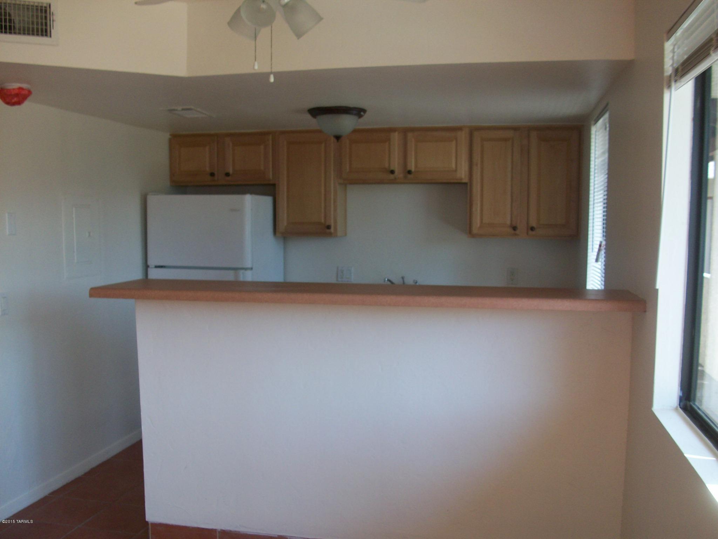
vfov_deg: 41.8
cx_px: 359
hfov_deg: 54.0
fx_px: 705
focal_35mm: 34
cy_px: 270
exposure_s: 1/63.4
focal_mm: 5.7
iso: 64
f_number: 2.8
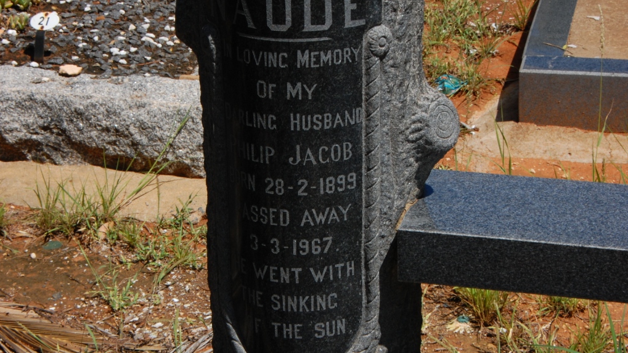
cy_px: 156
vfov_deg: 11.8
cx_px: 313
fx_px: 1707
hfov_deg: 20.8
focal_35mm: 103
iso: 400
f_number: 18
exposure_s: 1/200
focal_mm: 65
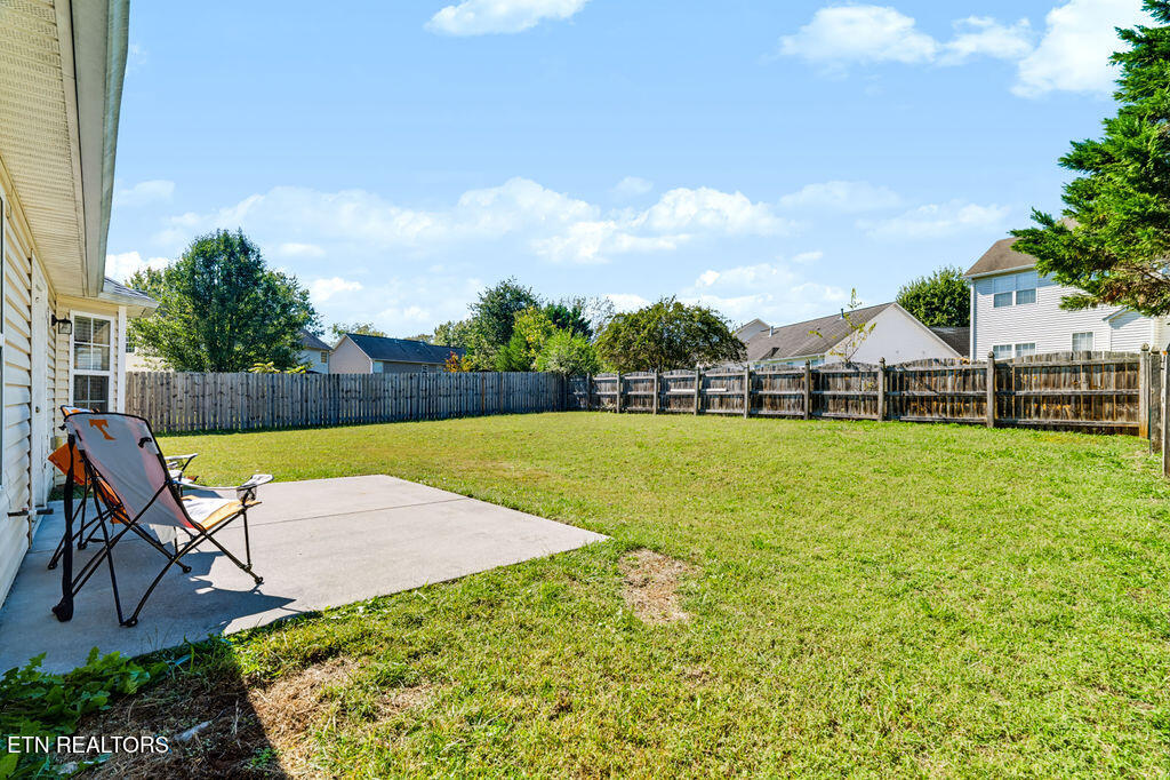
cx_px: 585
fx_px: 520
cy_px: 390
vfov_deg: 73.7
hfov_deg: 96.8
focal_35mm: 16
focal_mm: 16
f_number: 8
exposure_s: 1/5000
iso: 500
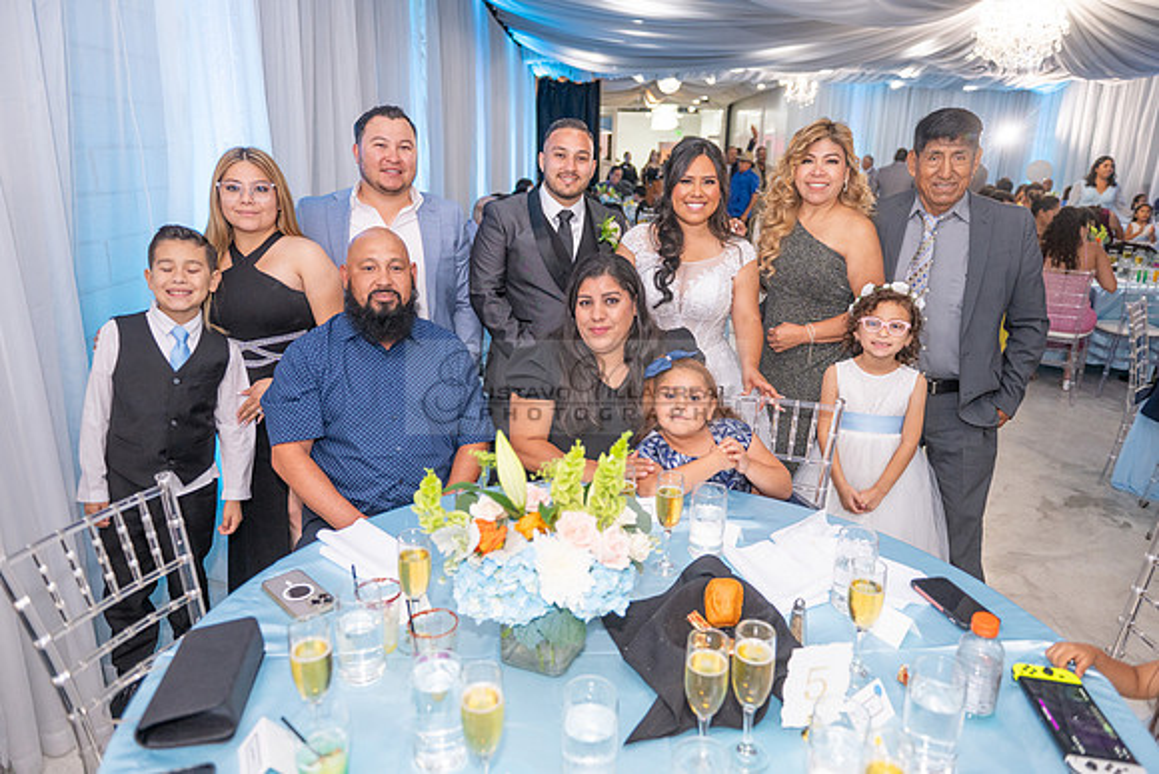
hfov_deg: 73.7
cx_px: 580
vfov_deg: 53.2
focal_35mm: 24
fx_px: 773
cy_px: 387
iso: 1000
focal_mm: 24
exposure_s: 1/160
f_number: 3.2
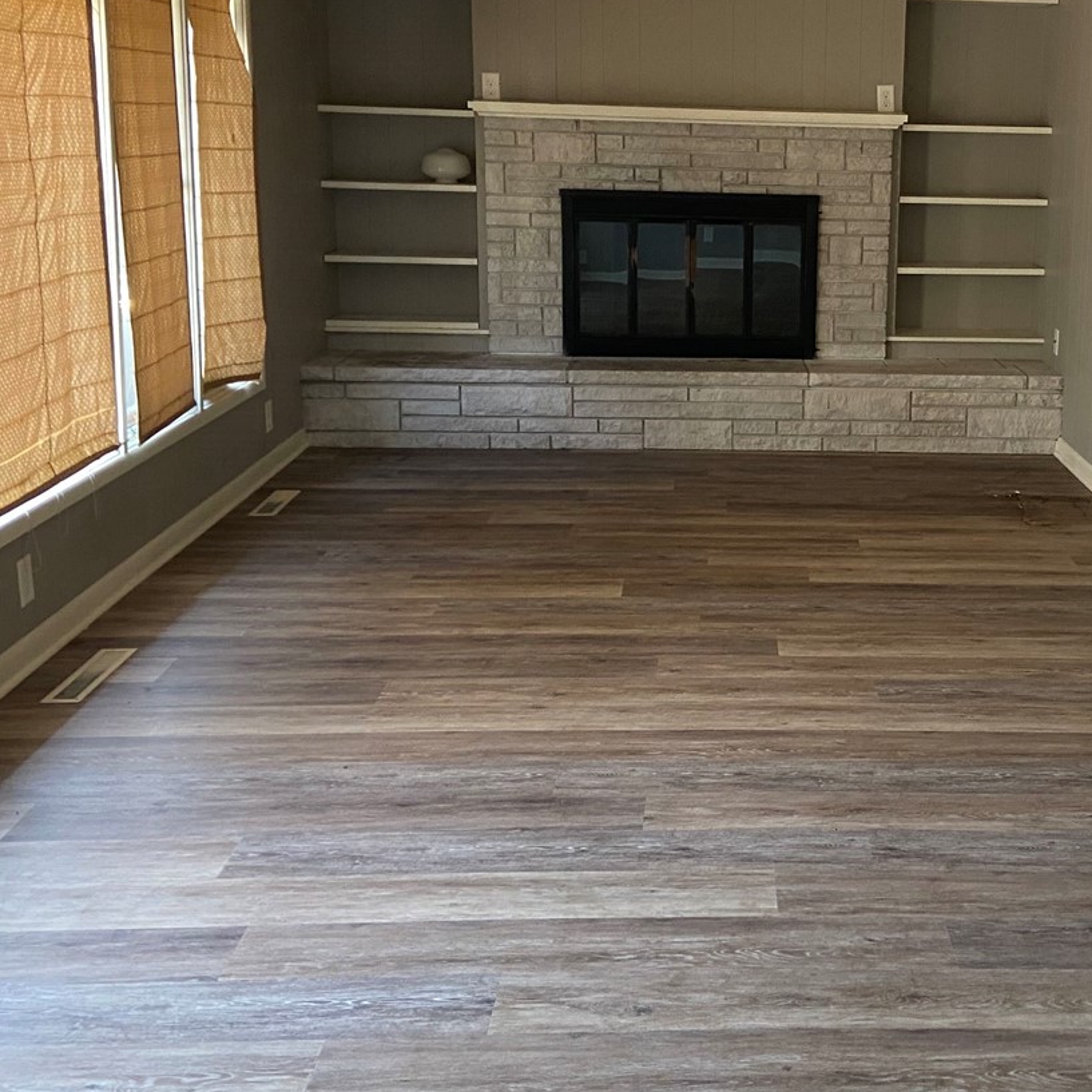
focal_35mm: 45
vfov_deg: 37.5
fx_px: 1606
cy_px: 466
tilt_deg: -12.0
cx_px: 823
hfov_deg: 36.6
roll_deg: -0.6
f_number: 1.8
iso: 200
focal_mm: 4.25
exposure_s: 1/60
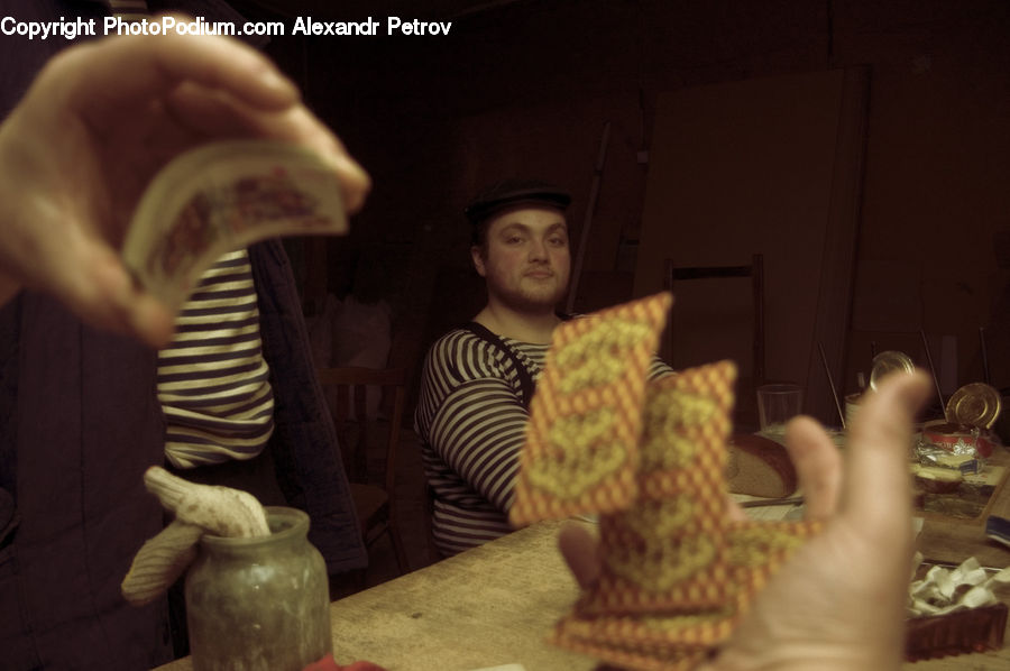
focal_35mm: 28
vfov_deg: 45.6
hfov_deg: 64.6
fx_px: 799
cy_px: 336
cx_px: 505
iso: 200
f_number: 4.8
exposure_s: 1/60
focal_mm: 19
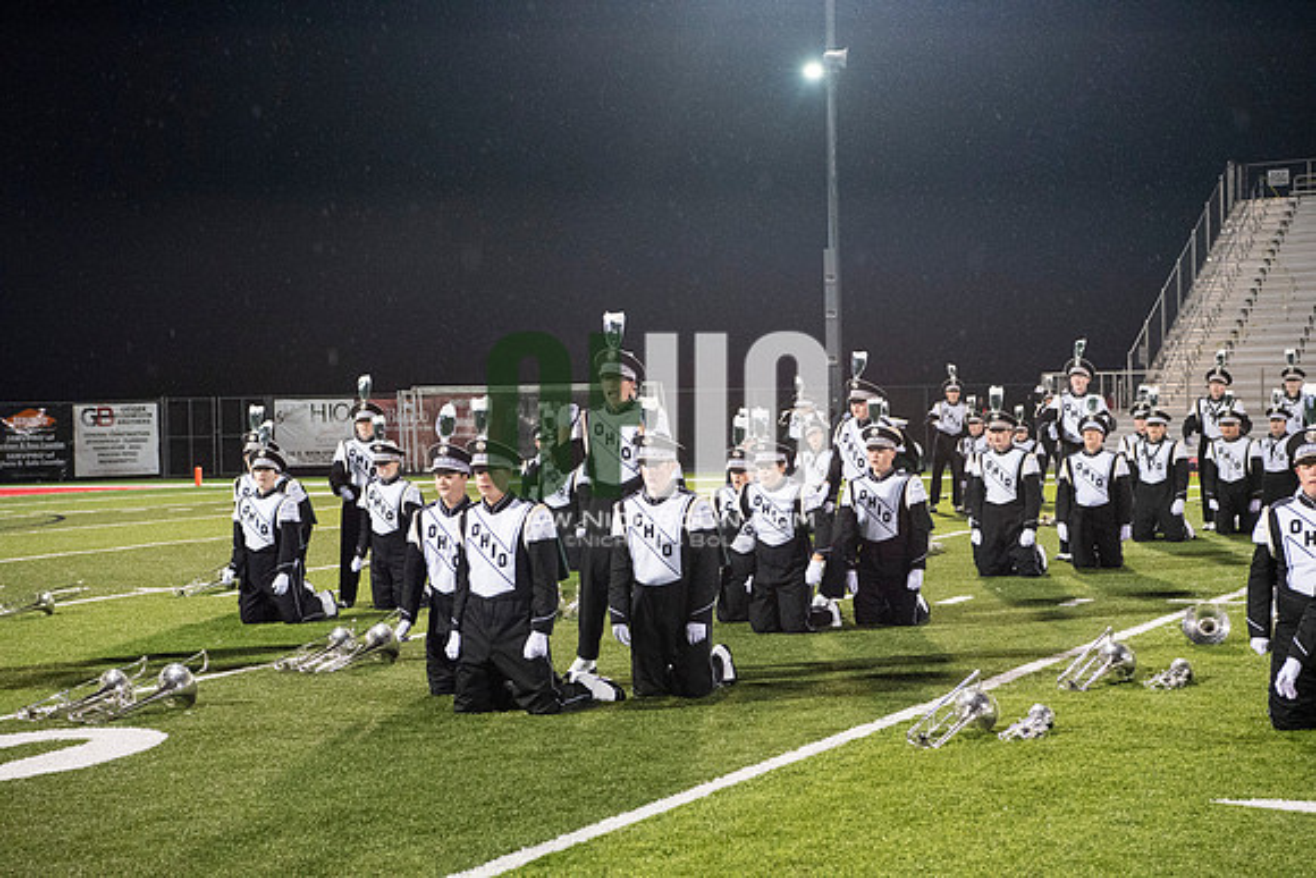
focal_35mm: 70
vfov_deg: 19.5
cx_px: 658
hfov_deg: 28.8
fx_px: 2559
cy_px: 439
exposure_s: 1/320
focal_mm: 70
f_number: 5.6
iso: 5000
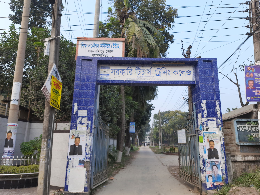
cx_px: 130
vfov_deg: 56.8
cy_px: 98
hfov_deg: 71.6
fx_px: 180
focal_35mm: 24
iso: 40
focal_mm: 5.23
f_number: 1.8
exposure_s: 1/167
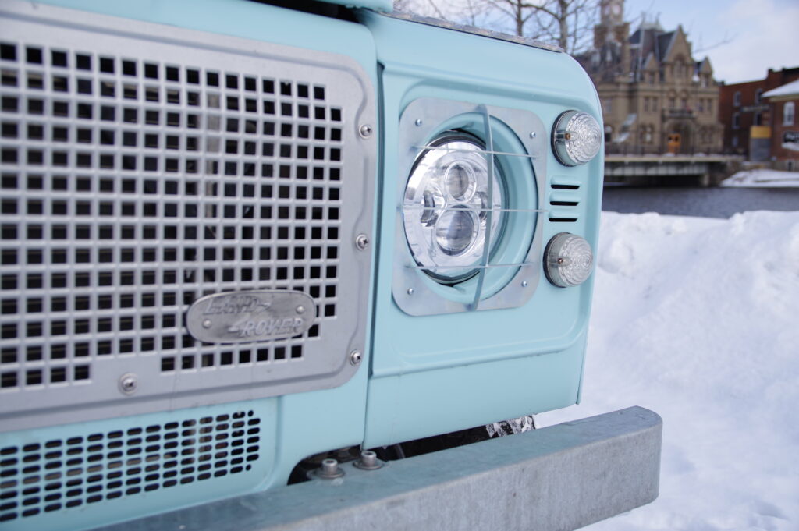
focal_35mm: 39
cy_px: 266
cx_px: 400
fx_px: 865
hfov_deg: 49.6
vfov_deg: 34.2
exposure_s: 1/500
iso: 100
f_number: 4.5
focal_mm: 26
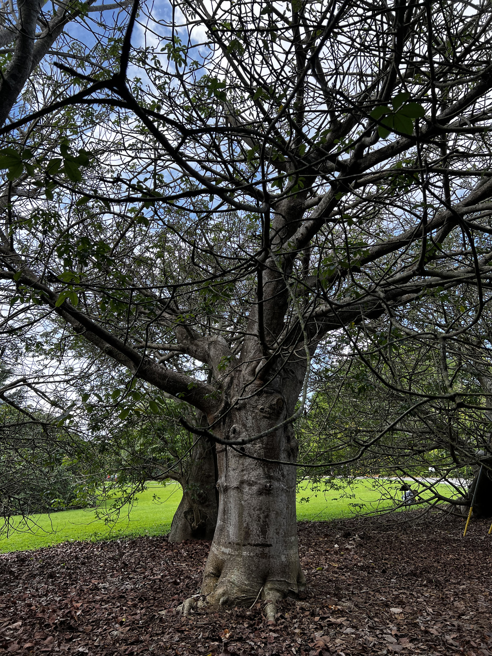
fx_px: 493
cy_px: 328
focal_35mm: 26
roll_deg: -0.4
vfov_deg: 67.3
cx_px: 246
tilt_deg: +17.9
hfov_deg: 53.1
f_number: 1.5
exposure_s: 1/611
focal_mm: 5.7
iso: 50
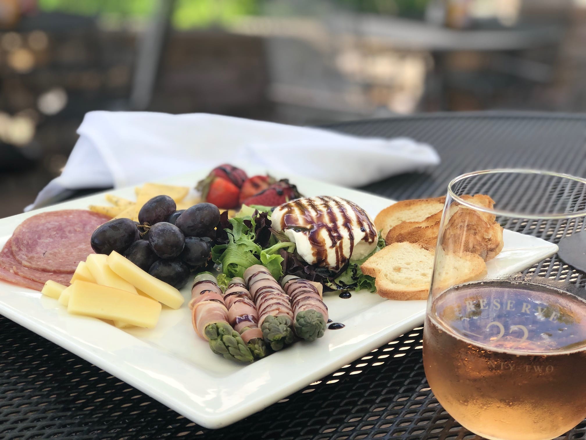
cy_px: 220
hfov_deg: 33.8
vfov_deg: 25.7
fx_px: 965
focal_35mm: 57
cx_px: 293
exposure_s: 1/242
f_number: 2.8
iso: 20
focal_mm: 6.6
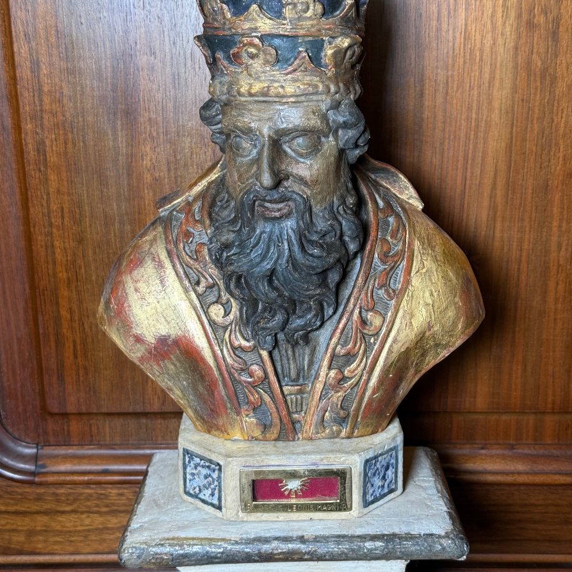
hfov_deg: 30.0
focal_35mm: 57
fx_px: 1066
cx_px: 287
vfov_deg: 30.0
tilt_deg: -14.1
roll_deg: +1.0
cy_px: 282
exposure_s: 1/119
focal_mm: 6.76
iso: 80
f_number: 1.78
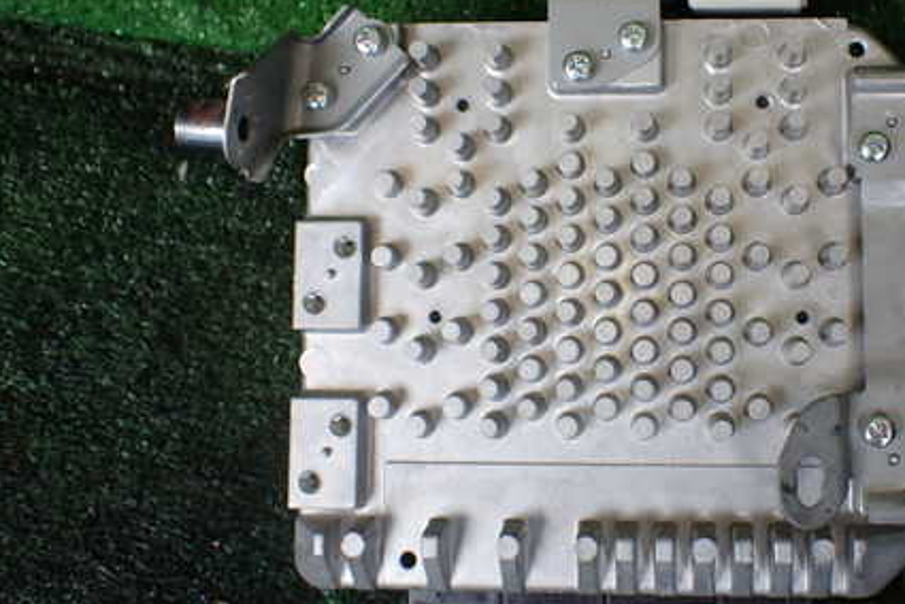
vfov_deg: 30.5
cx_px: 622
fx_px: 1107
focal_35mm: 44
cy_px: 234
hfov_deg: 43.7
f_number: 2.3
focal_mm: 5.4
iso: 100
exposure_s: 1/125
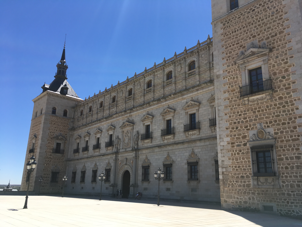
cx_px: 151
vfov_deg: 48.2
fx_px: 253
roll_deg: -1.4
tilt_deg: +17.5
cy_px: 114
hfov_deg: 61.7
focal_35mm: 29
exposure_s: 1/1603
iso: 25
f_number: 2.2
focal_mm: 4.15
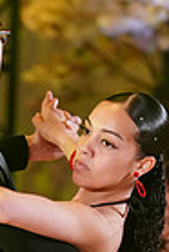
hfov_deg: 1.7
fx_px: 5640
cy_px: 392
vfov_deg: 2.6
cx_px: 28
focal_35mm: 803
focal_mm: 193
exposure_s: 1/400
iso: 3200
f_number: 4
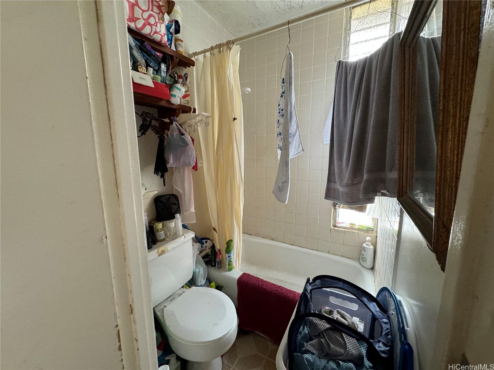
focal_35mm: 14
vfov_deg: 85.7
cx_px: 247
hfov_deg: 102.1
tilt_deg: -10.0
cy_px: 185
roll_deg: +1.1
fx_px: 200
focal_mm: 2.22
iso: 320
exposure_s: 1/60
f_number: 2.2
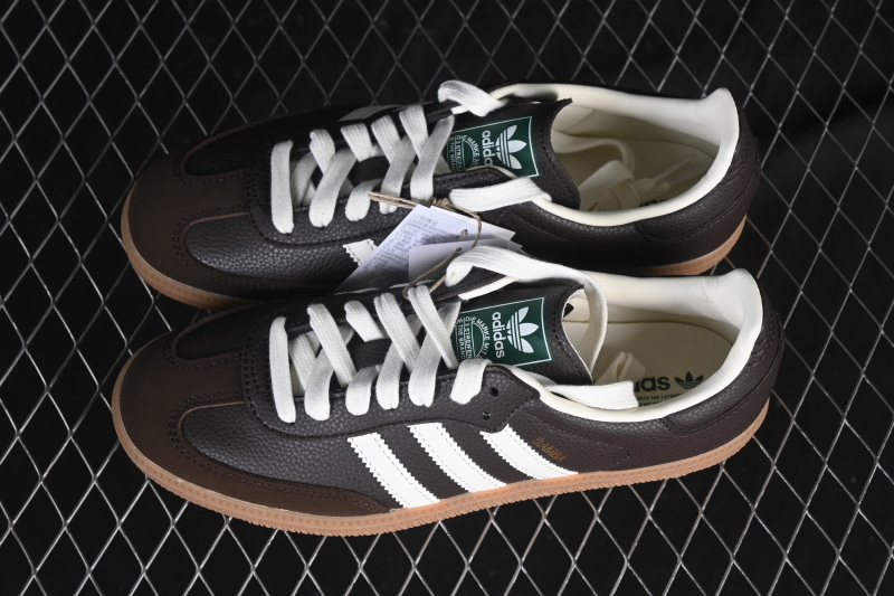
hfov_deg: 27.0
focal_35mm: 75
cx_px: 447
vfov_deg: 18.2
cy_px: 298
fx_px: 1862
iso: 160
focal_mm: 50
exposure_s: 1/60
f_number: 6.3
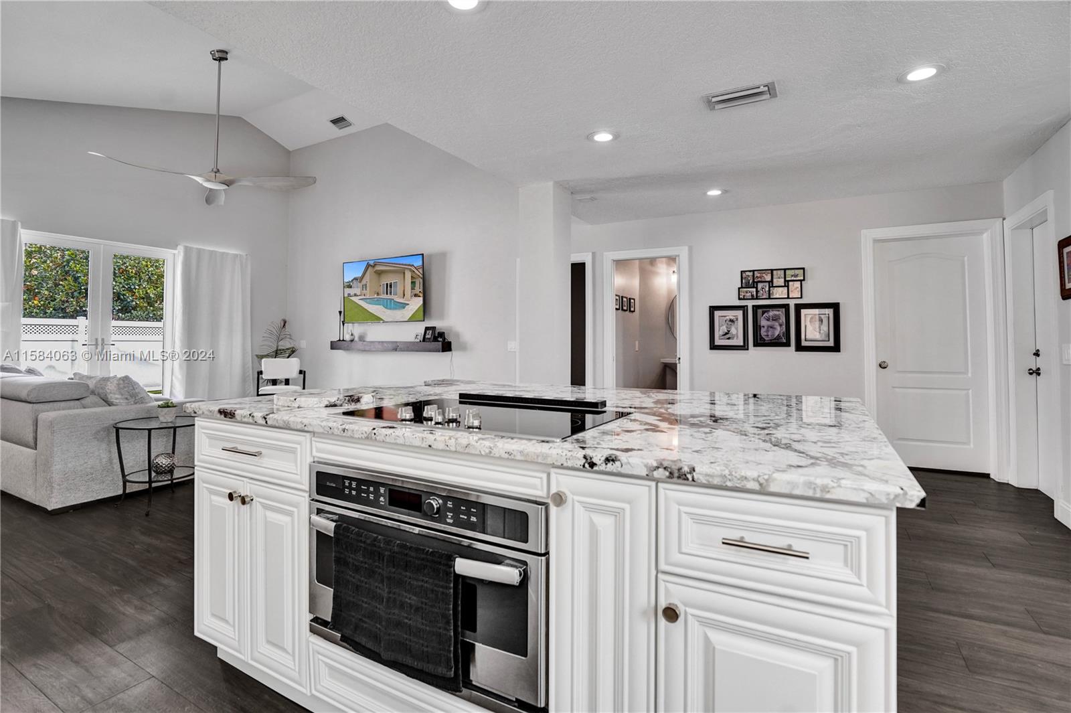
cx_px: 536
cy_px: 356
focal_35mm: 16
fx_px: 476
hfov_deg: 96.8
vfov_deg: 73.7
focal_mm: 16
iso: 800
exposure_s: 1/200
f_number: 5
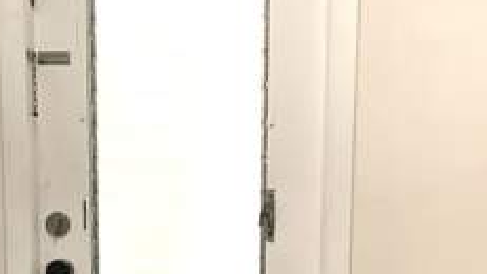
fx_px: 633
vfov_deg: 23.3
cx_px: 169
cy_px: 283
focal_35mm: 49
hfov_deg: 41.6
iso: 50
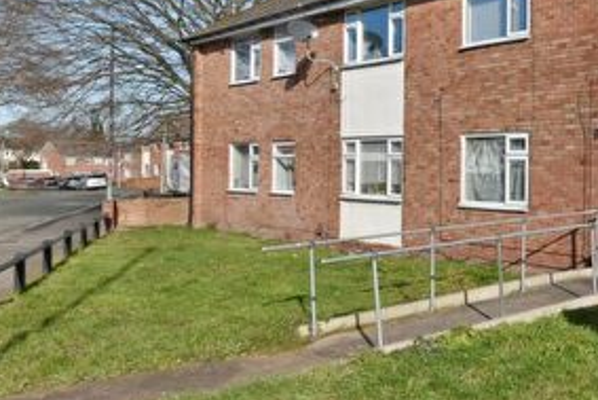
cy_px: 158
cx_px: 697
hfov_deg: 36.6
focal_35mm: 43
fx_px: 708
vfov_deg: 31.4
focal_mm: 11.5
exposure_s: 1/640
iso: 800
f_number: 13
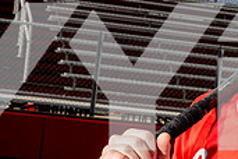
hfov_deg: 12.6
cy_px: 77
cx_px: 191
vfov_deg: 8.5
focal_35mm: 162
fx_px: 1071
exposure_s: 1/250
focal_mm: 45
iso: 160
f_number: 16
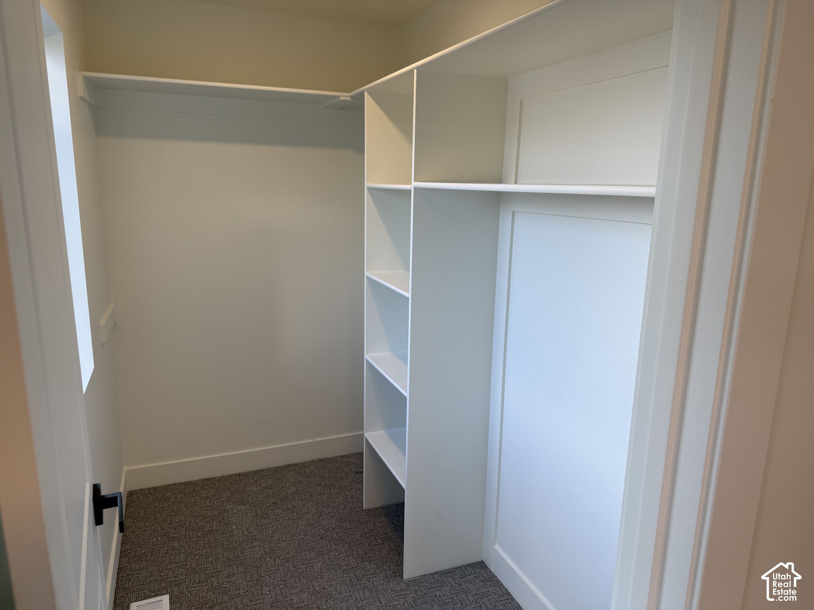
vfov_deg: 56.8
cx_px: 407
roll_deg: -1.5
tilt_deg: -13.6
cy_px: 305
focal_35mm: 24
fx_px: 564
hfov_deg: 71.6
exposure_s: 1/131
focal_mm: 6.76
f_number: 1.78
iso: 50
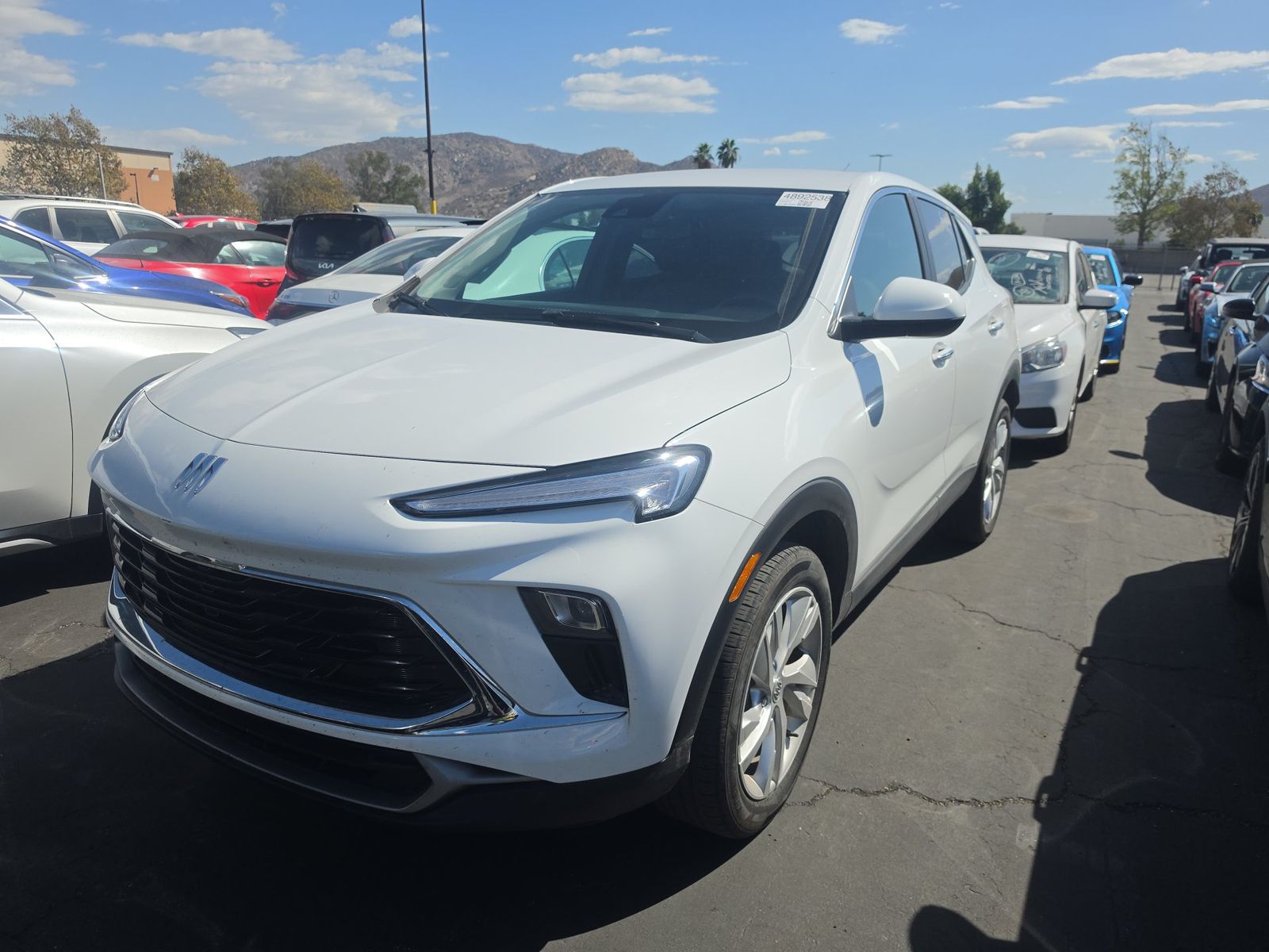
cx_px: 634
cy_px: 476
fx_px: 843
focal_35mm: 23
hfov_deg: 73.9
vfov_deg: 58.9
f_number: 1.4
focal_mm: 6.5
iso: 49
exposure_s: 1/7940
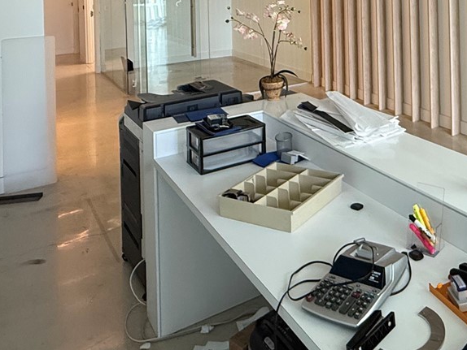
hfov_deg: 44.5
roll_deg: +1.1
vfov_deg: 32.5
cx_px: 399
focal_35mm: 39
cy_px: -32
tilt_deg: +0.6
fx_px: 526
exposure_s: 1/77
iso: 400
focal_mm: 2.22
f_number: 2.2
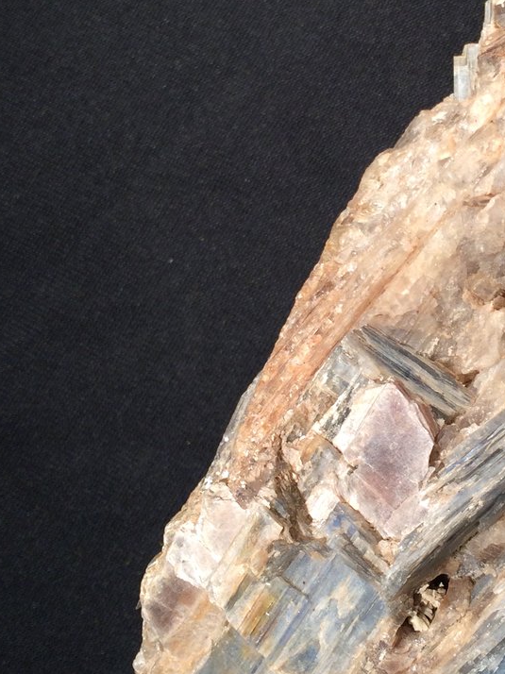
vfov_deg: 29.7
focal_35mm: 65
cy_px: 238
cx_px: 494
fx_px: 1265
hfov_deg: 21.8
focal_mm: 4.15
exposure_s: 1/120
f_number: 2.2
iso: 50
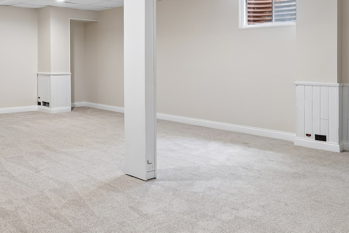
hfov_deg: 49.4
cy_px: 68
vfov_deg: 37.2
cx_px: 44
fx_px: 339
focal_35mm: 35
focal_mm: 12
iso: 250
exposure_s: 1/5
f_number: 8
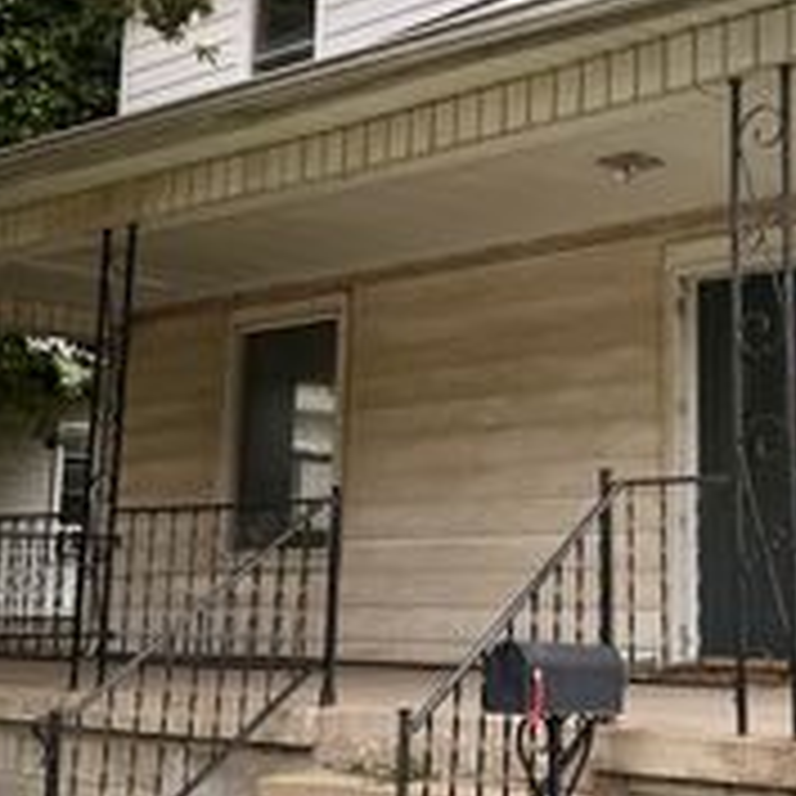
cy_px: 281
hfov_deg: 28.2
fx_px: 1561
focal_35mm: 60
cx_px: 603
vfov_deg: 28.5
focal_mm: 6.76
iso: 80
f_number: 1.78
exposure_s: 1/931
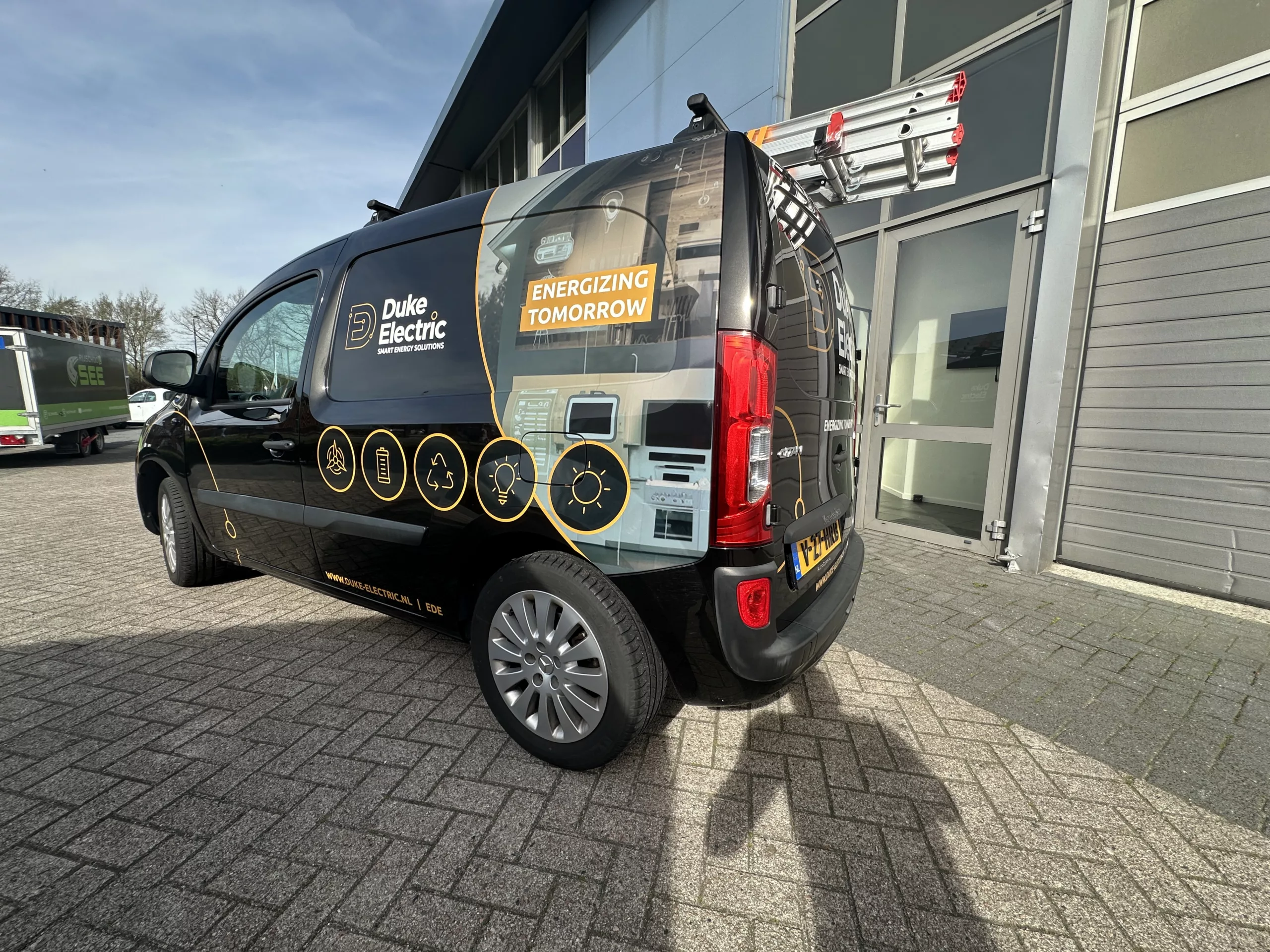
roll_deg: -1.2
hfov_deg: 102.1
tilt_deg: -7.4
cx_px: 635
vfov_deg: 85.7
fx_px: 514
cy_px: 476
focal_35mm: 14
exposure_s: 1/1159
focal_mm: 2.22
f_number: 2.2
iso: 50
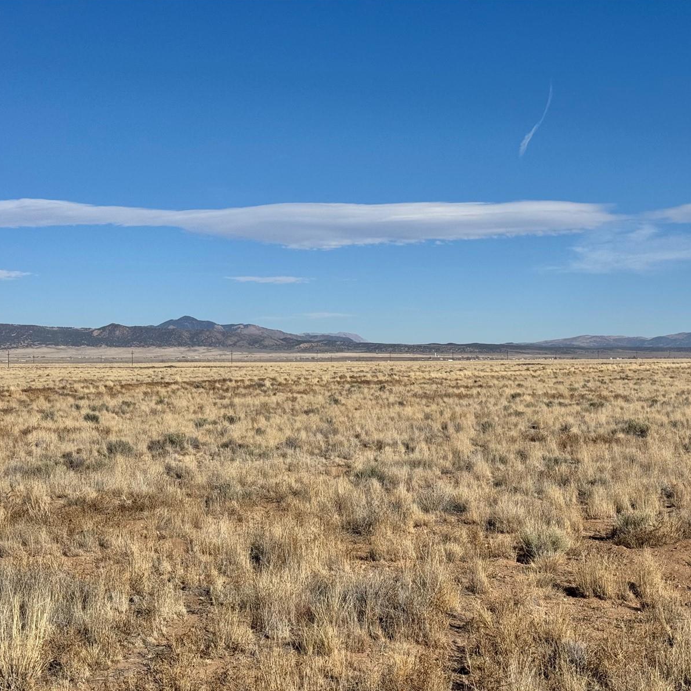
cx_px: 413
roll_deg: +0.1
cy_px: 345
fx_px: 1287
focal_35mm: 57
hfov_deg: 30.0
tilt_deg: -0.3
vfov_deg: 30.0
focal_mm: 6.76
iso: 64
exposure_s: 1/9009
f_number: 1.78
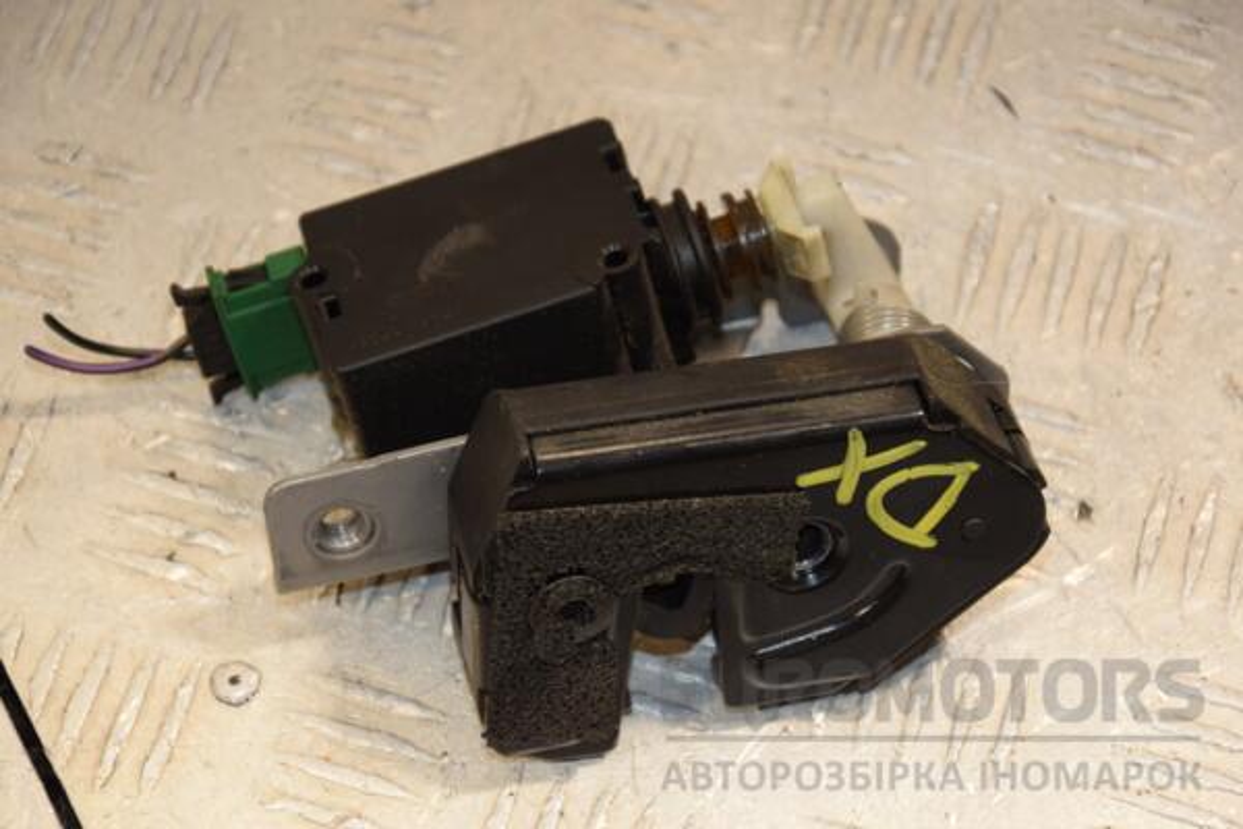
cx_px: 622
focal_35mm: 128
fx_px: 4402
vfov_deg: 10.8
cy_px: 414
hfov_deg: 16.1
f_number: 5.6
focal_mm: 85
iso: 800
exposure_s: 1/200
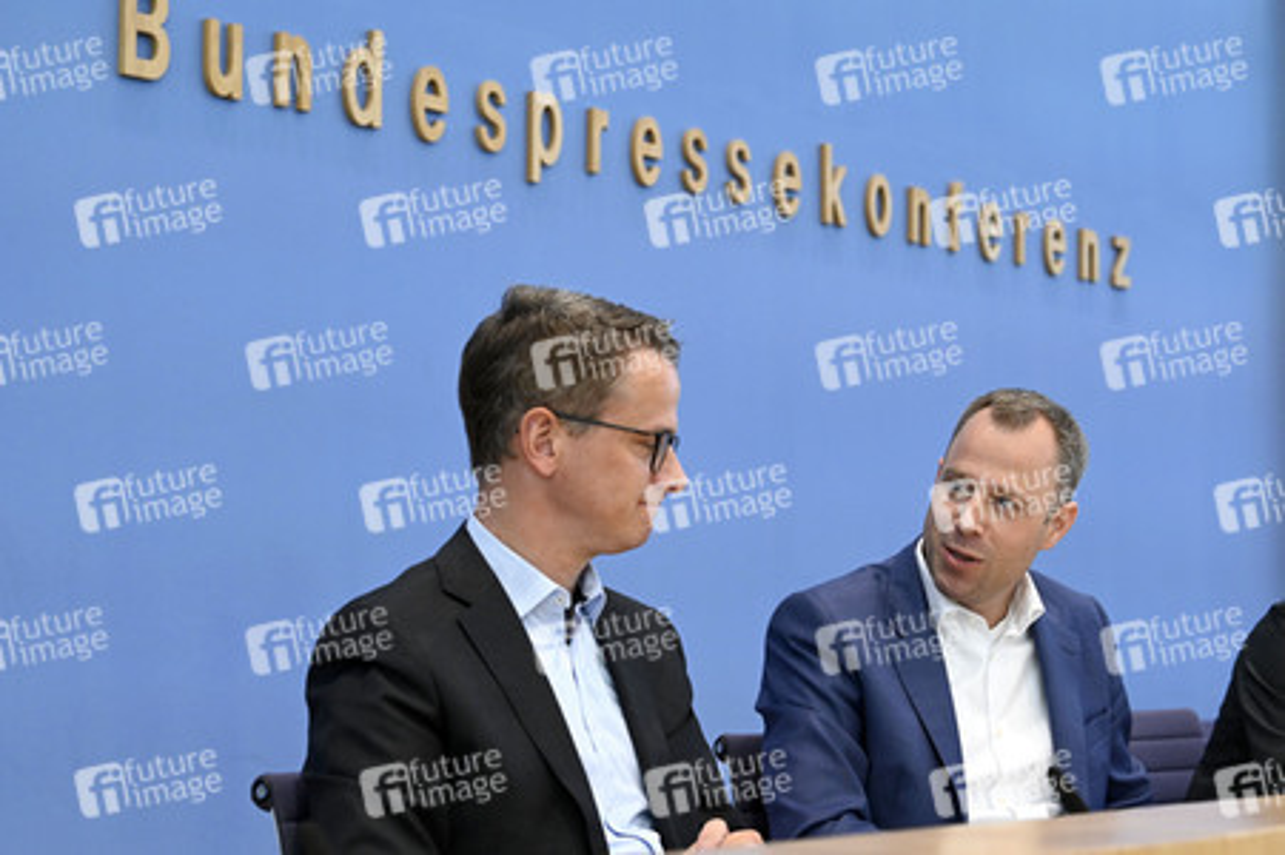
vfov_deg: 19.4
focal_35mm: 70
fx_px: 2497
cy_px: 428
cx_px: 642
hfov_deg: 28.9
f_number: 5.6
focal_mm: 70
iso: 3200
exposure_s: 1/640
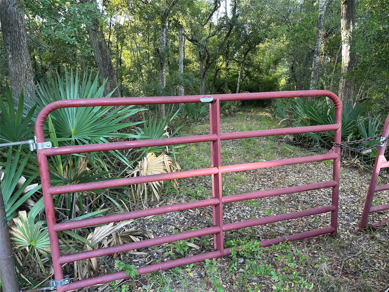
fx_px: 270
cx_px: 194
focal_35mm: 24
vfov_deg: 56.8
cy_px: 146
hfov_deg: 71.6
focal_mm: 6.86
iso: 160
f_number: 1.78
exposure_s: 1/110
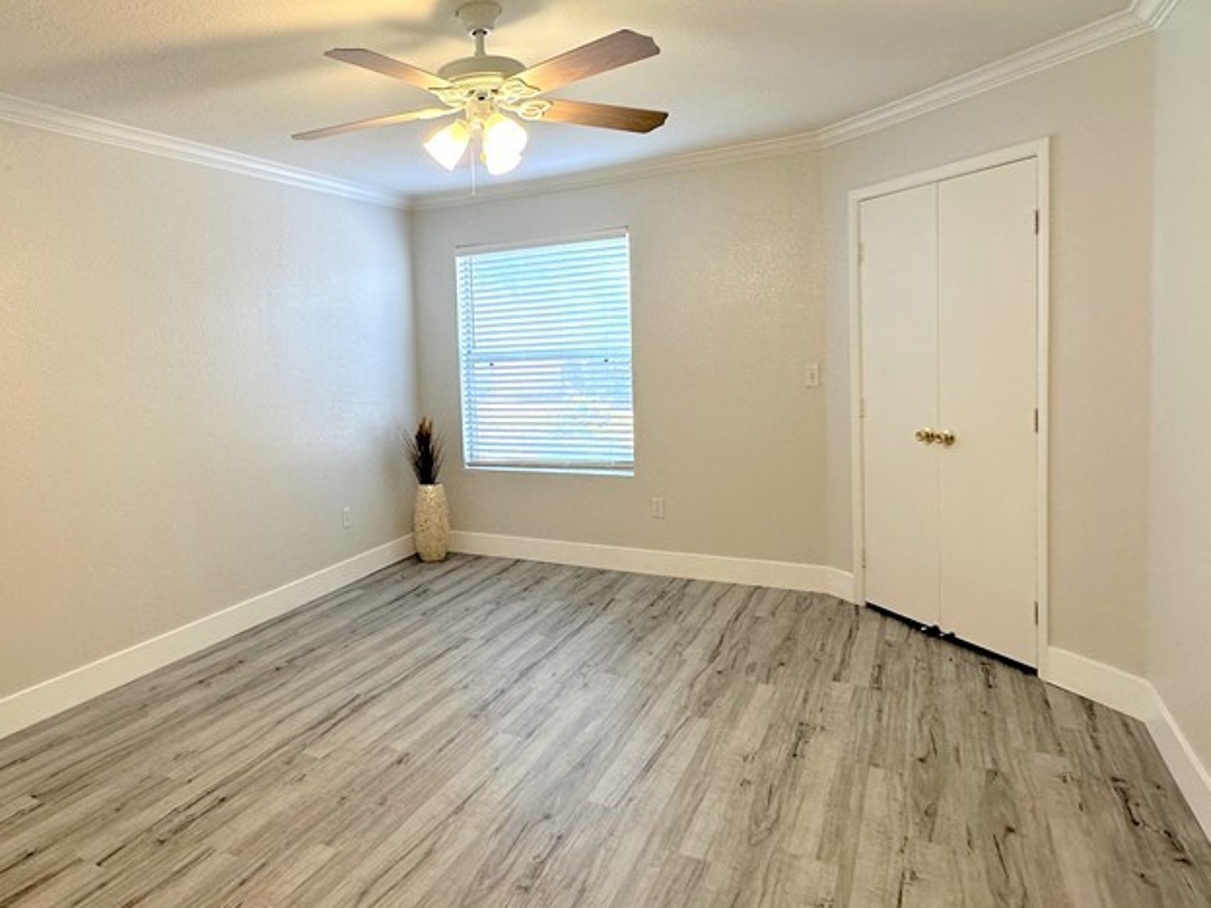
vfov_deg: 58.7
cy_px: 397
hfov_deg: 72.6
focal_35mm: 23
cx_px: 447
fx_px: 804
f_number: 2.2
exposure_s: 1/120
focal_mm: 2.22
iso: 160
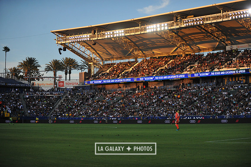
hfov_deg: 28.9
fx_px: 488
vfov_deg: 19.4
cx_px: 126
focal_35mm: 70
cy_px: 84
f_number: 2.8
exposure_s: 1/5000
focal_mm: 70
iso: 1600
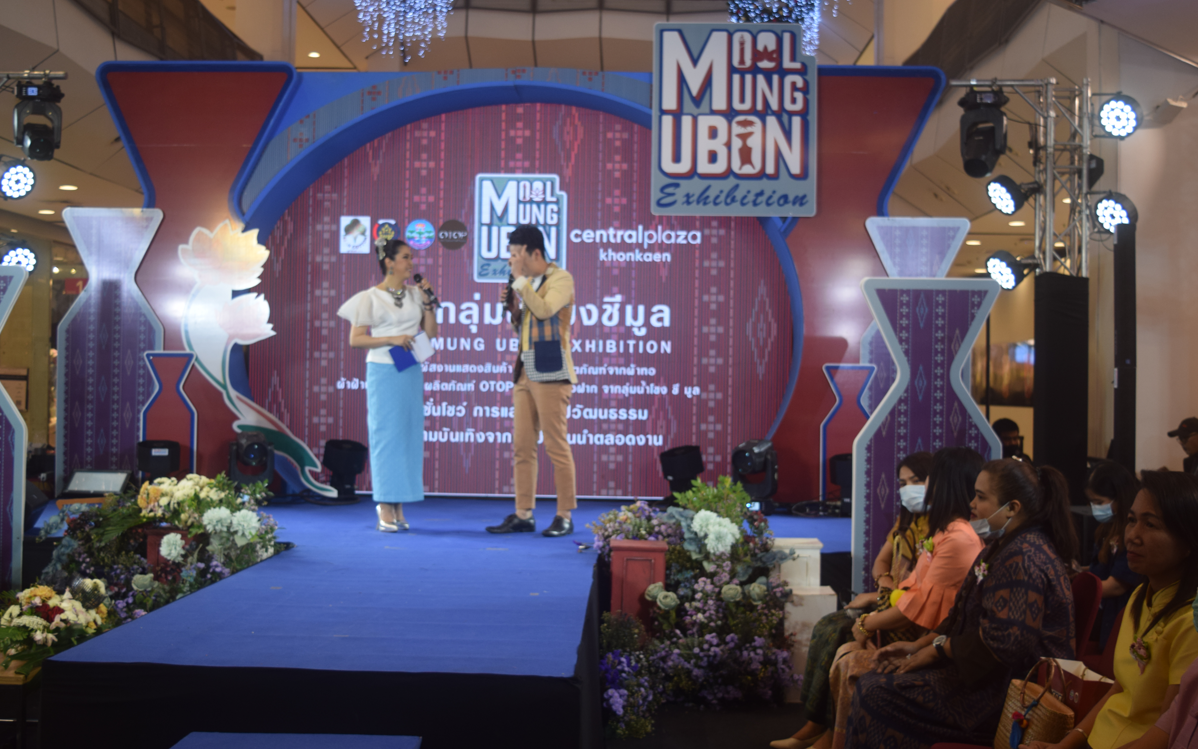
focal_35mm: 42
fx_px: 1355
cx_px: 600
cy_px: 389
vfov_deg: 30.9
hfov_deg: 47.7
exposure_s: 1/60
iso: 400
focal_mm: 27
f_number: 4
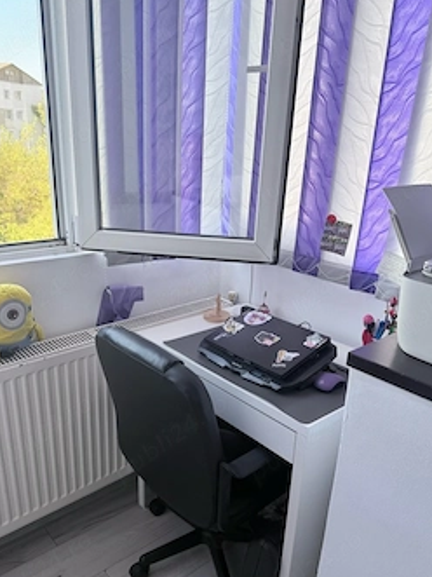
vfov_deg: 61.5
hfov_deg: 48.2
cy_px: 324
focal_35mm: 29
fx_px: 483
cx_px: 206
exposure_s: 1/135
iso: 80
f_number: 1.78
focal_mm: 6.76
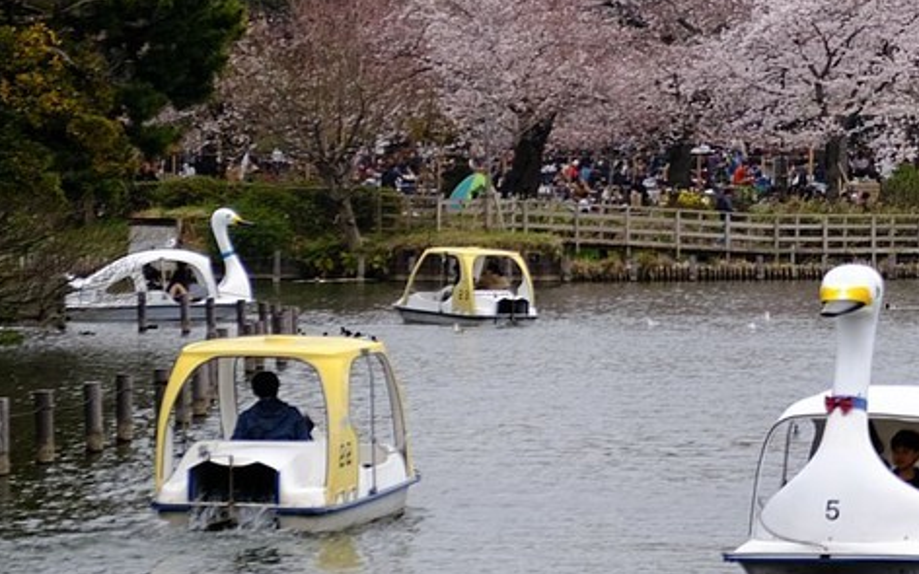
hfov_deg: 9.6
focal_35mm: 215
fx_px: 5385
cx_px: 1059
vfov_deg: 6.1
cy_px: -6
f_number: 4
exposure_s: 1/550
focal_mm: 55
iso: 160
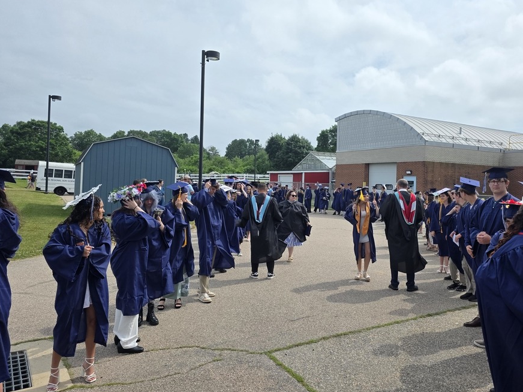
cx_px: 293
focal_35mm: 27
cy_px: 172
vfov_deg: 51.2
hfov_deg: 65.1
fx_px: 408
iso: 80
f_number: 1.7
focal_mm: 6.3
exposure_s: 1/6809
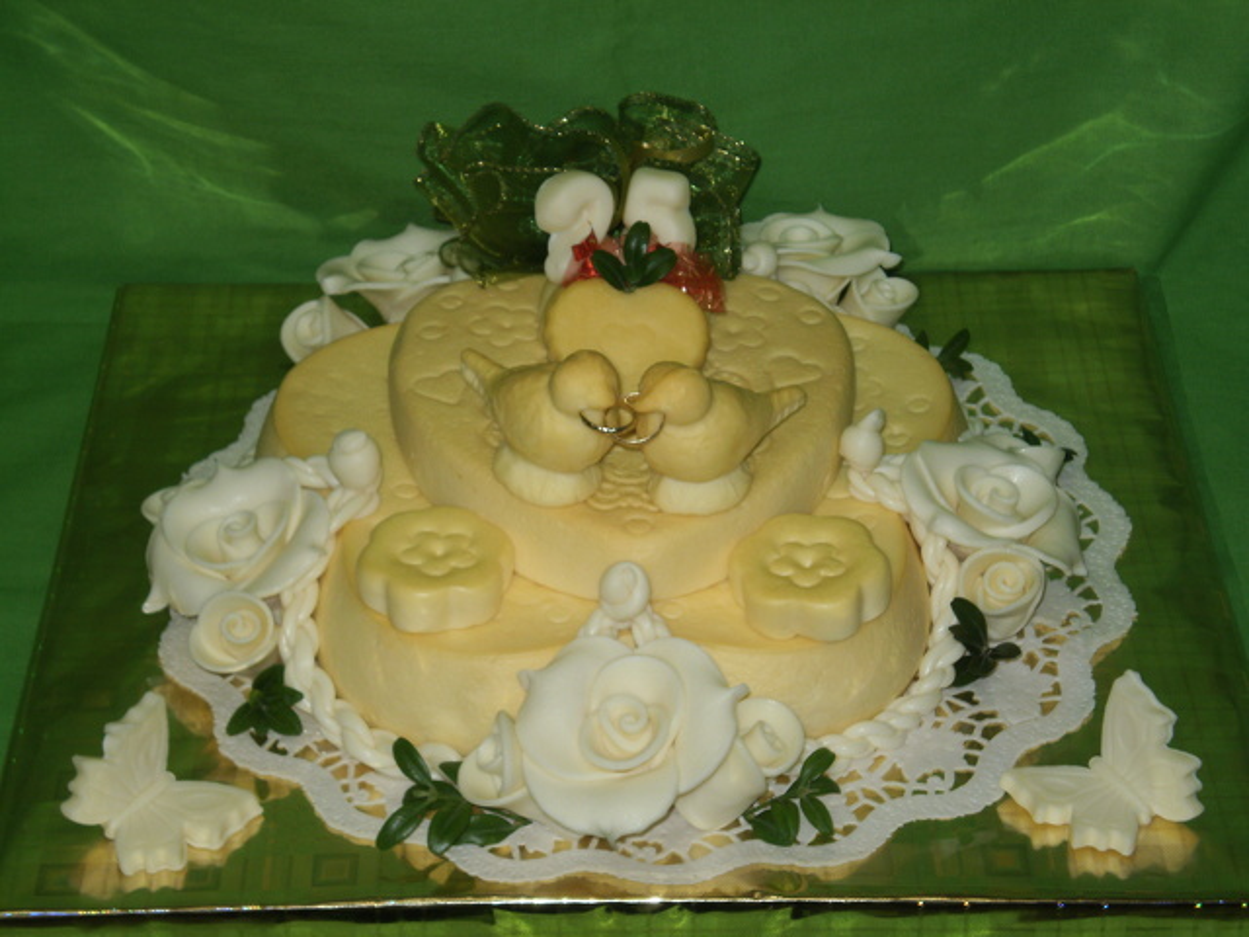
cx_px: 624
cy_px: 468
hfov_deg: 22.8
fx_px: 3103
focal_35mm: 86
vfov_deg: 17.2
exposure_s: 1/50
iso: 100
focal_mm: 14.3
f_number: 5.1
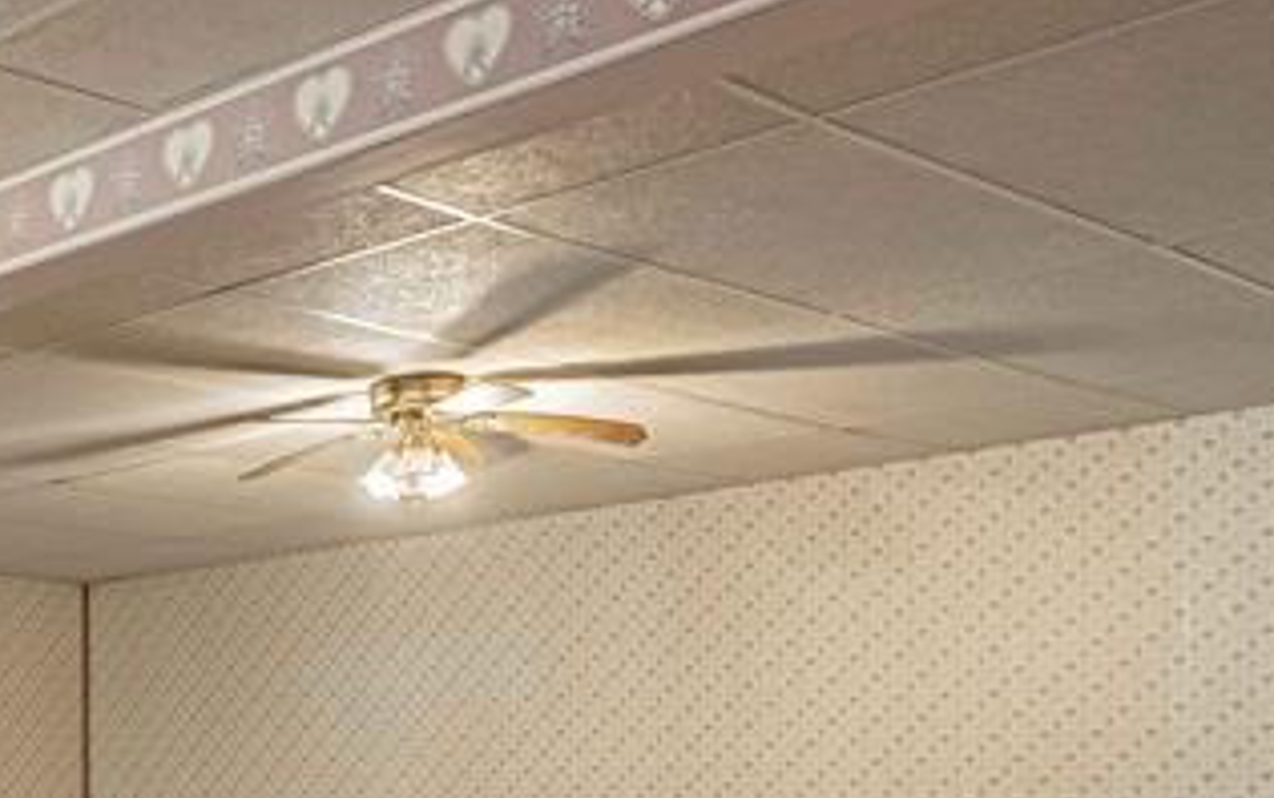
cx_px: -250
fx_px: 1946
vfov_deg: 22.0
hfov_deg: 30.7
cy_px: 867
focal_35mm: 56
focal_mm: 16
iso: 1000
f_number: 4
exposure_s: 1/200
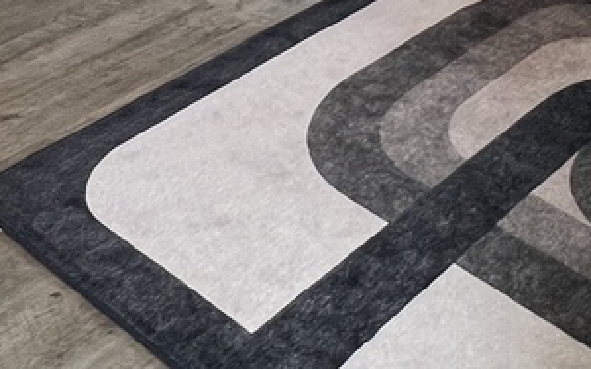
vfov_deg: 14.8
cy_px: -436
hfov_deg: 30.1
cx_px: 497
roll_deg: -1.2
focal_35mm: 66
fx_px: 1063
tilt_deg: -7.9
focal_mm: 1.57
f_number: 1.8
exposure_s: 1/120
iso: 100
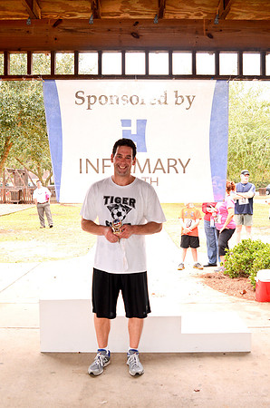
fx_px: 407
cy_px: 204
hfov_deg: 36.7
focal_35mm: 36
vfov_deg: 53.2
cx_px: 135
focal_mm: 24
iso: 640
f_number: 4.5
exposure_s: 1/125
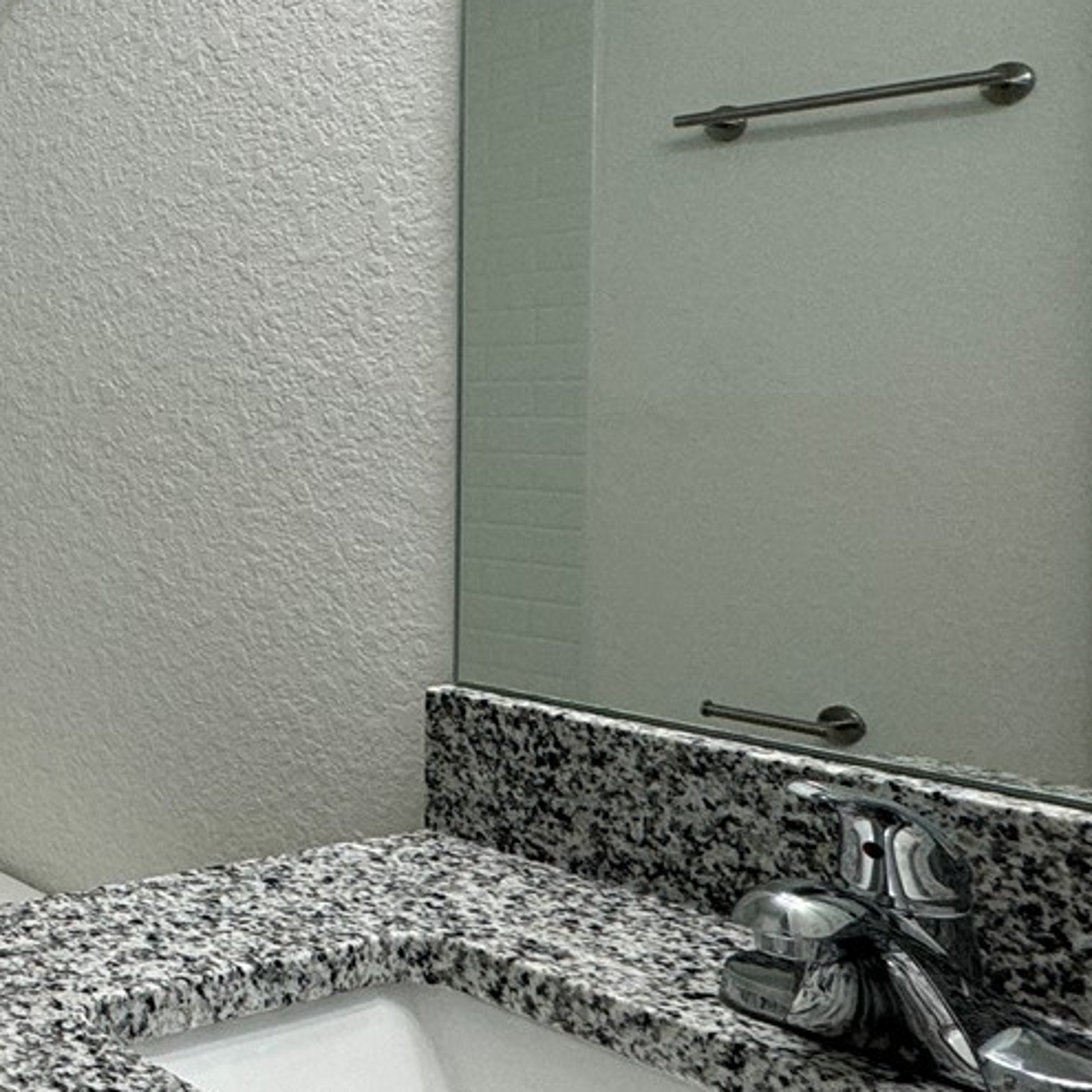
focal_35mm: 40
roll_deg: +0.0
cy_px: 415
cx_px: -393
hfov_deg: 30.7
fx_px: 1428
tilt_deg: -2.3
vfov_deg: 41.6
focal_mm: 2.22
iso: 100
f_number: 2.2
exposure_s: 1/120
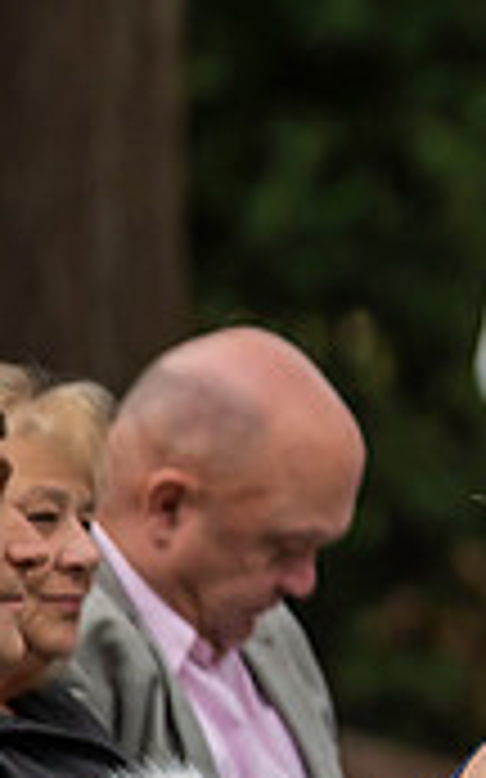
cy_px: 528
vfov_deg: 3.1
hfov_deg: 1.9
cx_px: 1287
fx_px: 14486
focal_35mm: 683
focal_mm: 200
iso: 640
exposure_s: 1/640
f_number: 2.8
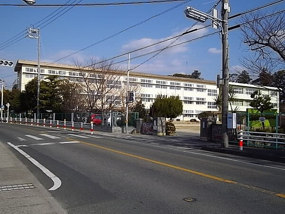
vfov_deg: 44.2
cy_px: 107
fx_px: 263
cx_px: 142
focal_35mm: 32
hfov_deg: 56.8
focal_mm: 5.8
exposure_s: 1/1280
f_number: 3.5
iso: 120
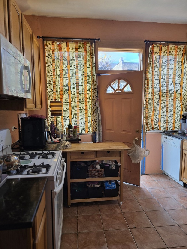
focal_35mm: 23
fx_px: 166
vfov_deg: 73.9
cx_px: 94
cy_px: 124
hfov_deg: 58.9
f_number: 1.8
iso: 80
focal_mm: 5.4
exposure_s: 1/120
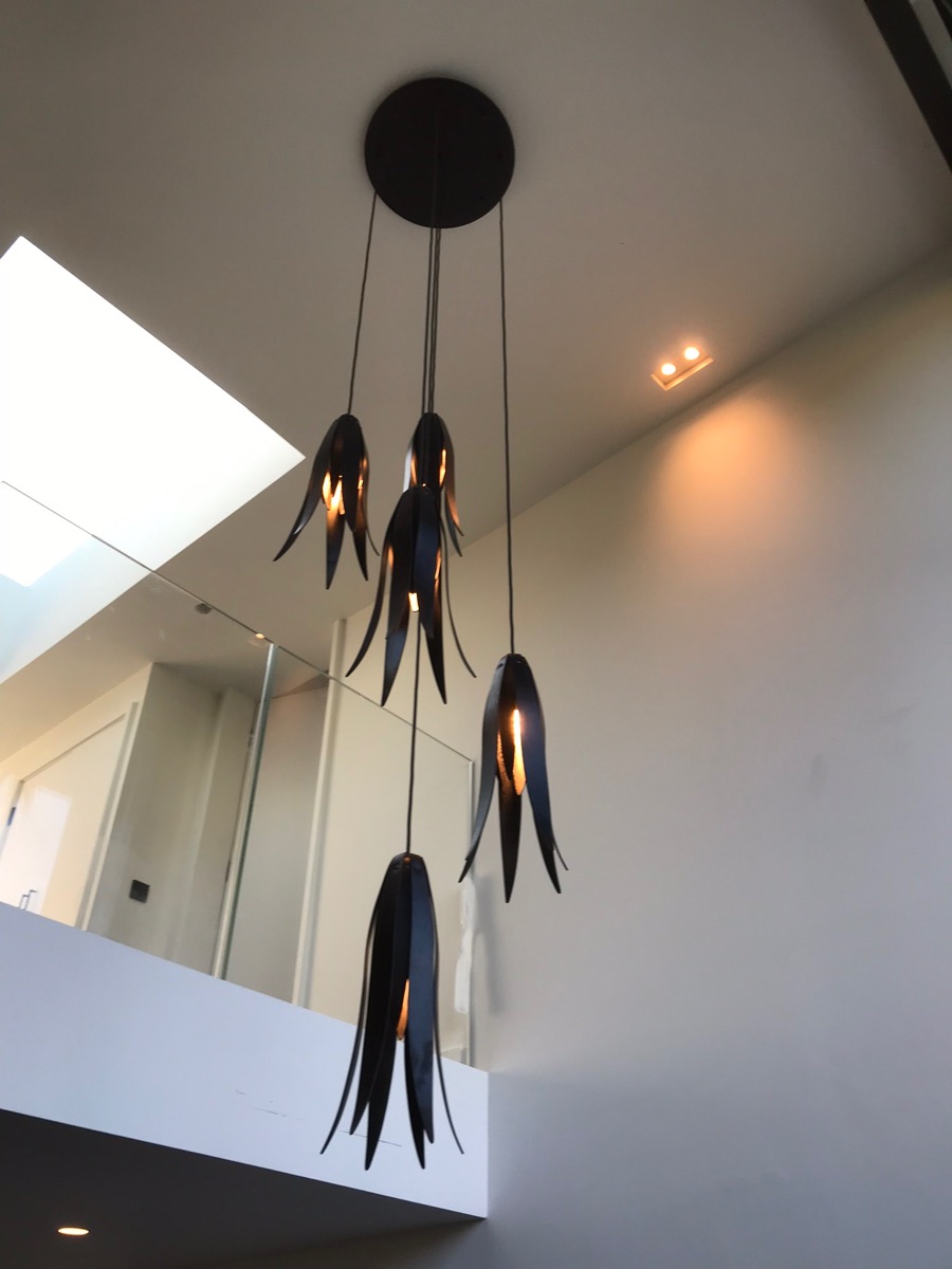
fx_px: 1027
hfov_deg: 49.7
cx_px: 476
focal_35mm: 28
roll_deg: -1.4
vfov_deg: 63.4
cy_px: 634
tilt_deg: +39.8
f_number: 1.8
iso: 20
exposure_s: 1/100
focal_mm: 3.99
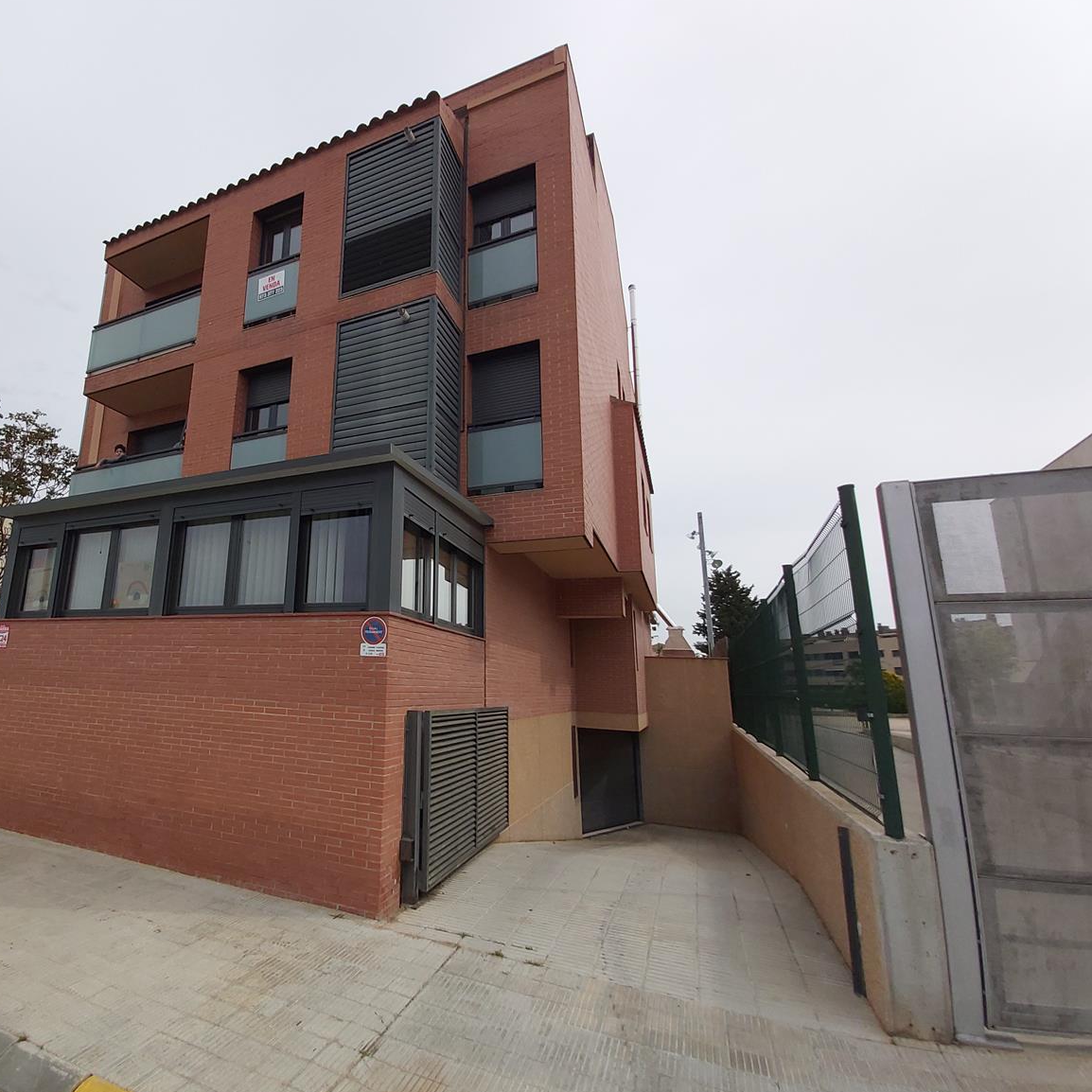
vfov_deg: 91.1
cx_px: 366
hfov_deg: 88.0
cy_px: 550
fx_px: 535
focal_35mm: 15
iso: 40
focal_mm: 1.42
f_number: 2.2
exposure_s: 1/1583
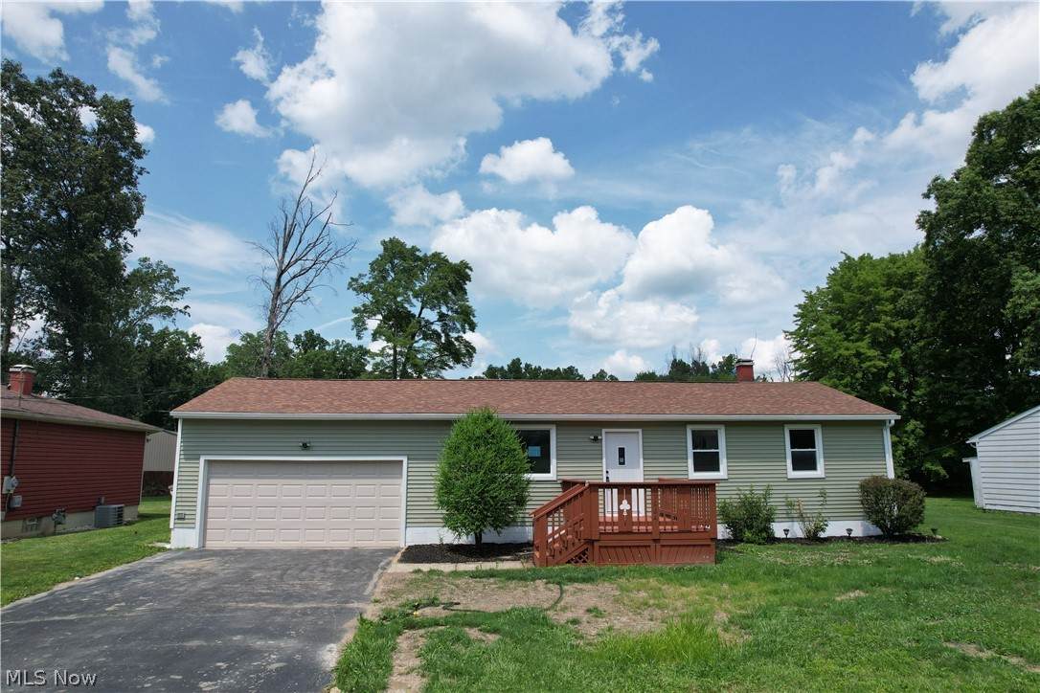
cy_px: 346
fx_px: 636
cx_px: 520
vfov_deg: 57.2
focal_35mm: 22
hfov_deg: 78.6
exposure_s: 1/2500
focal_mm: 8.38
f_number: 2.8
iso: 130
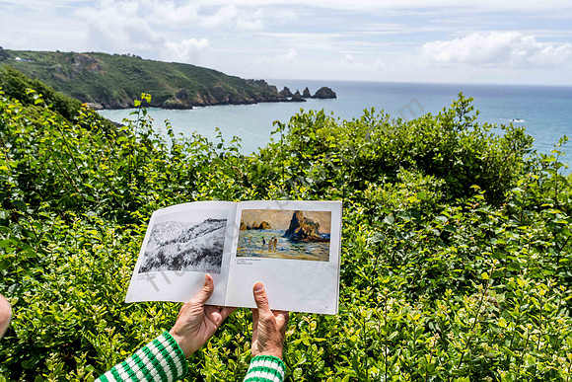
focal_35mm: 24
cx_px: 286
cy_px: 191
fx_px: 381
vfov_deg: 53.2
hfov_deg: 73.7
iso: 125
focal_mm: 24
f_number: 8
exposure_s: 1/250
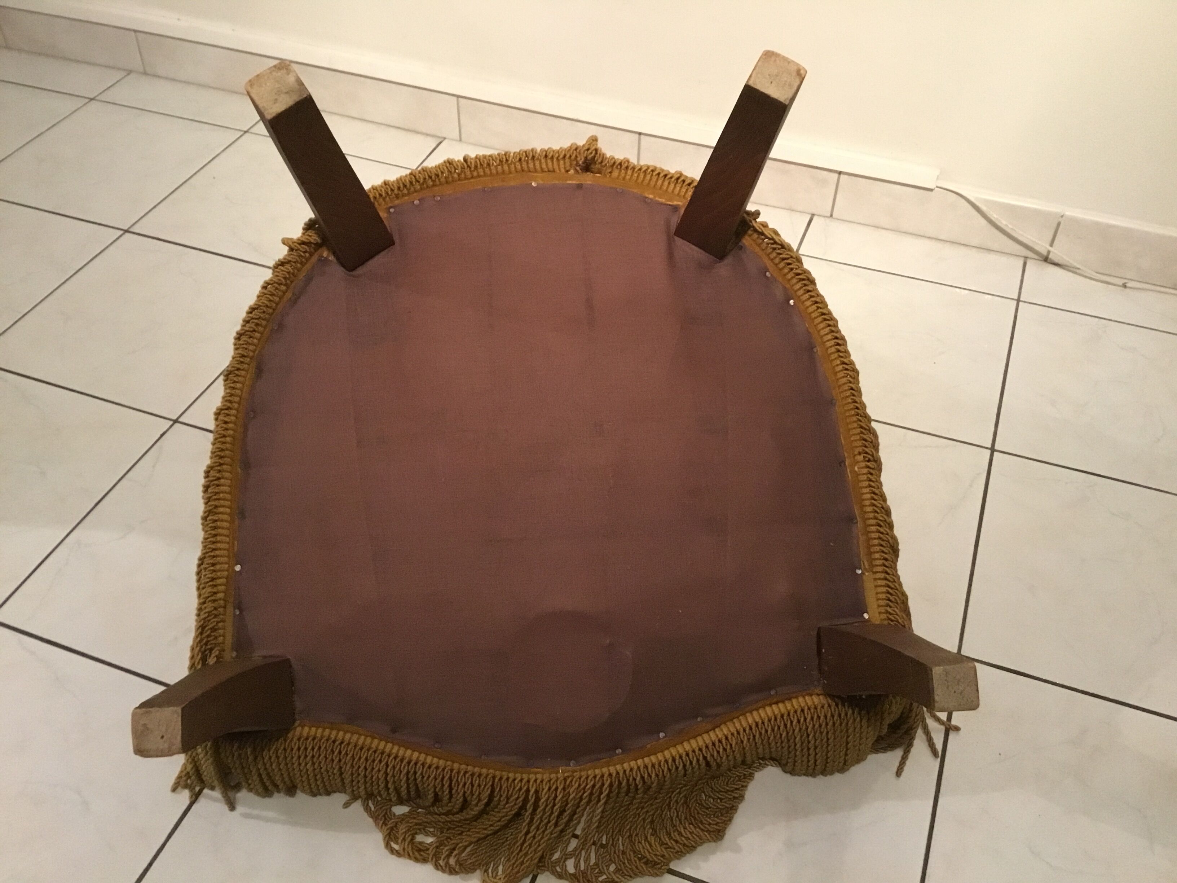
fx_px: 1054
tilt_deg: -44.9
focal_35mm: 31
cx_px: 588
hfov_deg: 58.4
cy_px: 442
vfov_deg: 45.4
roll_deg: -1.6
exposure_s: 1/17
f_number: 2.4
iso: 320
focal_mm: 3.3
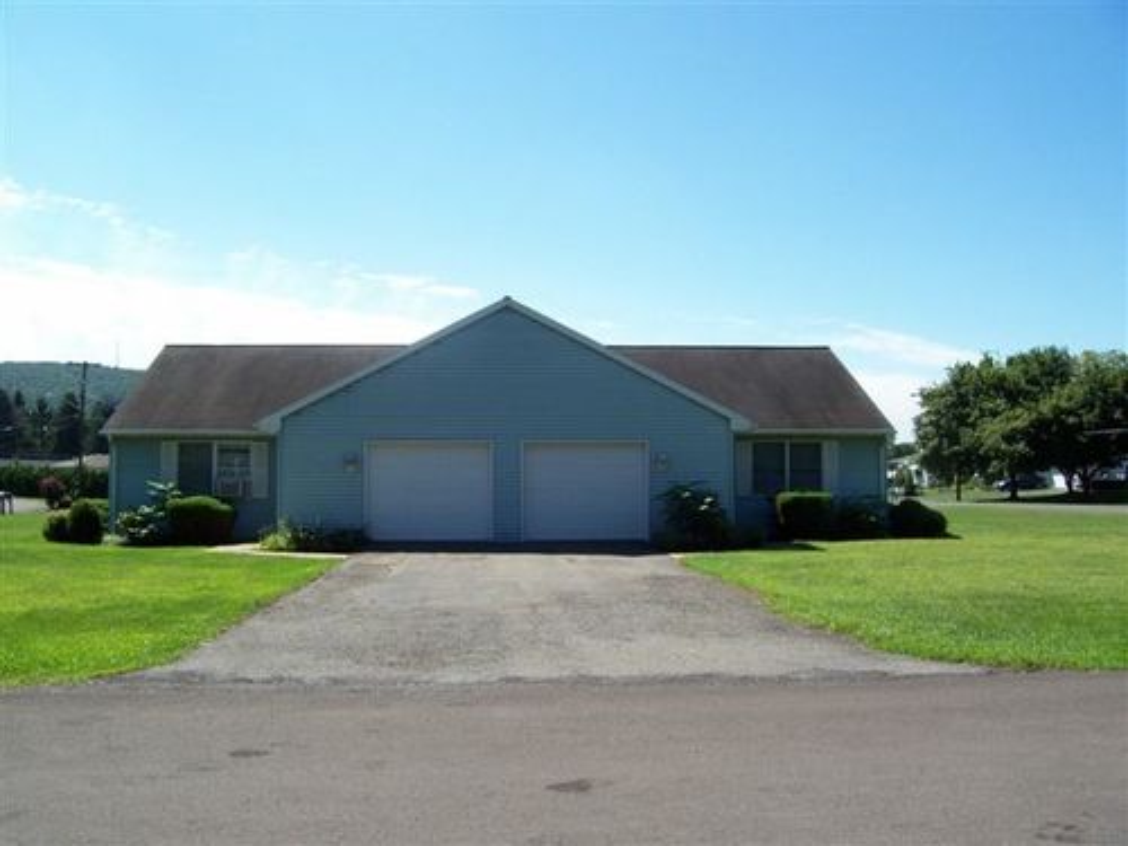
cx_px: 564
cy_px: 423
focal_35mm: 34
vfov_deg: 41.8
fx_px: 1108
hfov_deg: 54.0
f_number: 5.1
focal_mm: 5.6
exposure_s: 1/401
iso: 80
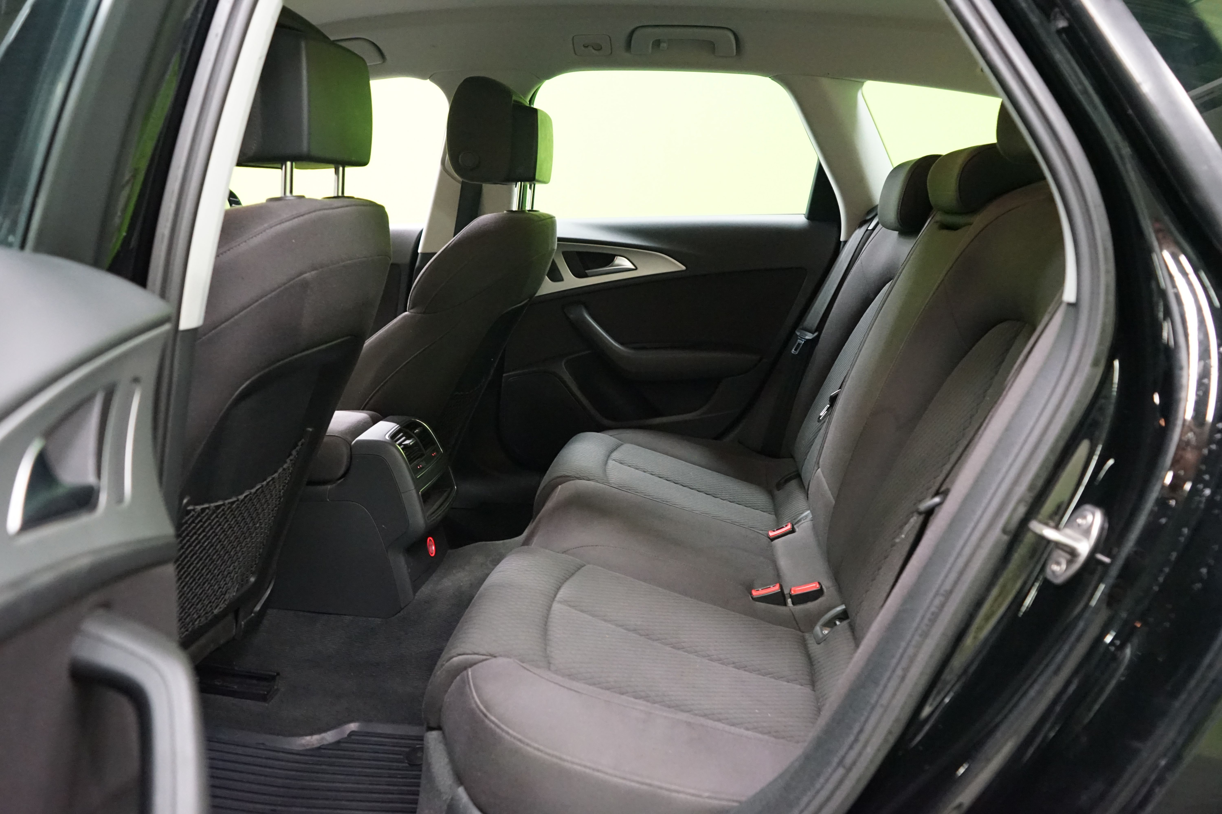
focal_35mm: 28
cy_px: 407
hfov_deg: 65.5
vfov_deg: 46.4
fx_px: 950
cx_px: 611
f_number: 5
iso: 6400
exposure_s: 1/50
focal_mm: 28
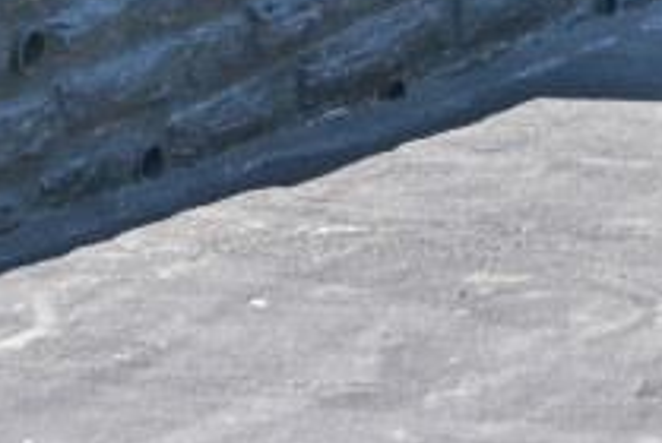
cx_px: 824
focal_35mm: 176
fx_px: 3233
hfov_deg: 11.4
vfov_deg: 7.1
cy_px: -848
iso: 100
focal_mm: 24.5
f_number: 5.6
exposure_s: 1/250
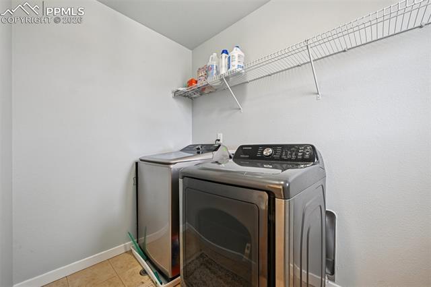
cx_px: 216
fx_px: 168
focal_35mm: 14
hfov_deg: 104.3
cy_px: 144
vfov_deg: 81.1
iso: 400
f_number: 11
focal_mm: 14
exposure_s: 1/6
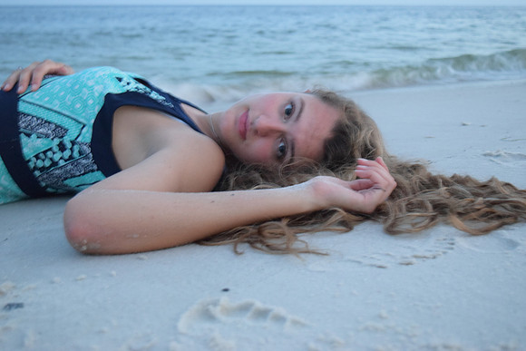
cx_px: 263
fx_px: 658
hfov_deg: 43.6
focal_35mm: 45
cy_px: 176
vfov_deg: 29.9
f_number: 4.2
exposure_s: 1/8
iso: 3200
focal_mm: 30
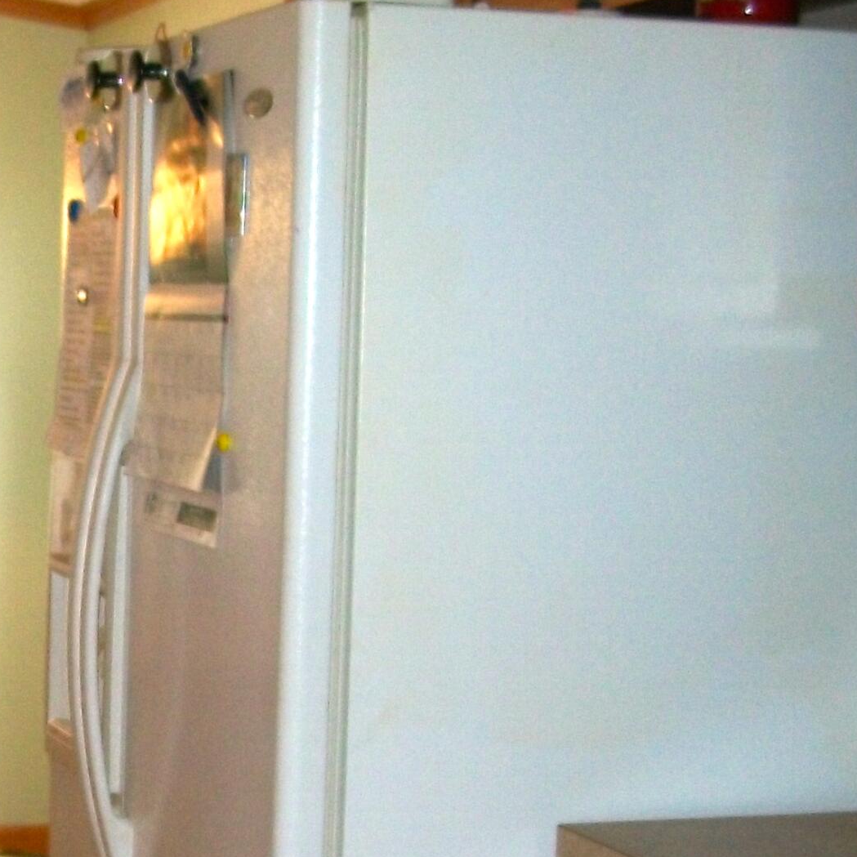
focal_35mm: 91
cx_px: -80
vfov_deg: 19.0
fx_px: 2549
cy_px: 635
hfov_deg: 18.4
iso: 80
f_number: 2.7
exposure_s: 1/30
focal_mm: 6
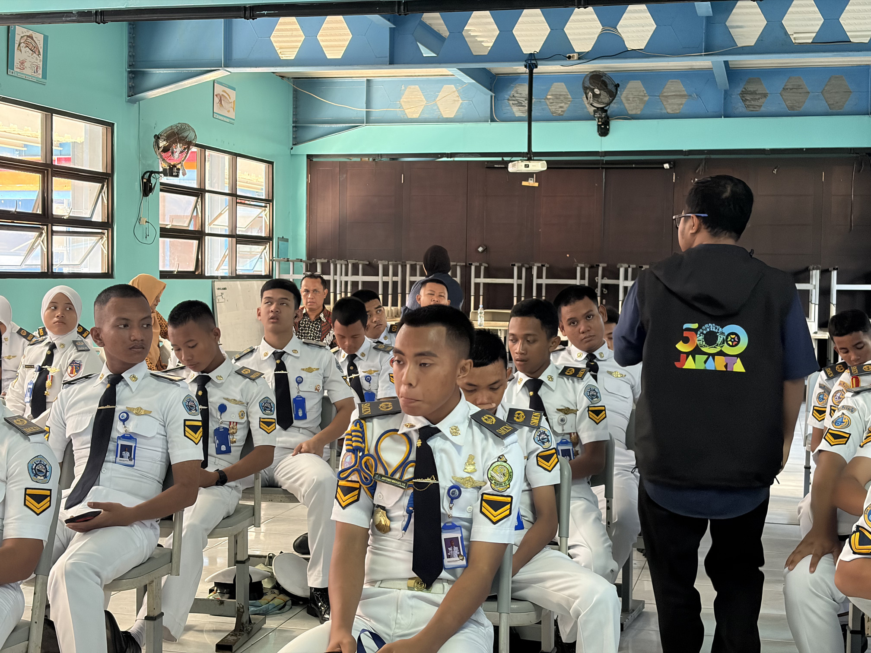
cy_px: 326
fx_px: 1308
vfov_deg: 28.0
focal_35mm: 52
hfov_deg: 36.8
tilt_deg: -2.2
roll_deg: -0.8
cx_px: 436
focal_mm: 5.96
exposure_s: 1/33
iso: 200
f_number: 1.6
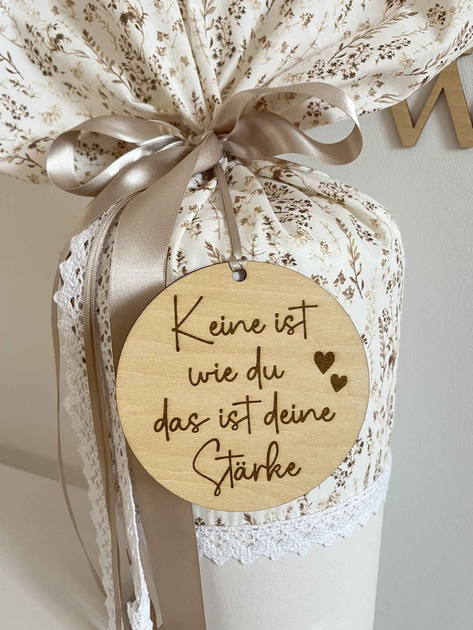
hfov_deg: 44.1
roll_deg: +1.8
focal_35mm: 32
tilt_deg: -18.3
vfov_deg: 56.8
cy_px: 296
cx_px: 211
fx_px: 583
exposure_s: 1/50
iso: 80
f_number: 1.6
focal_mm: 5.1
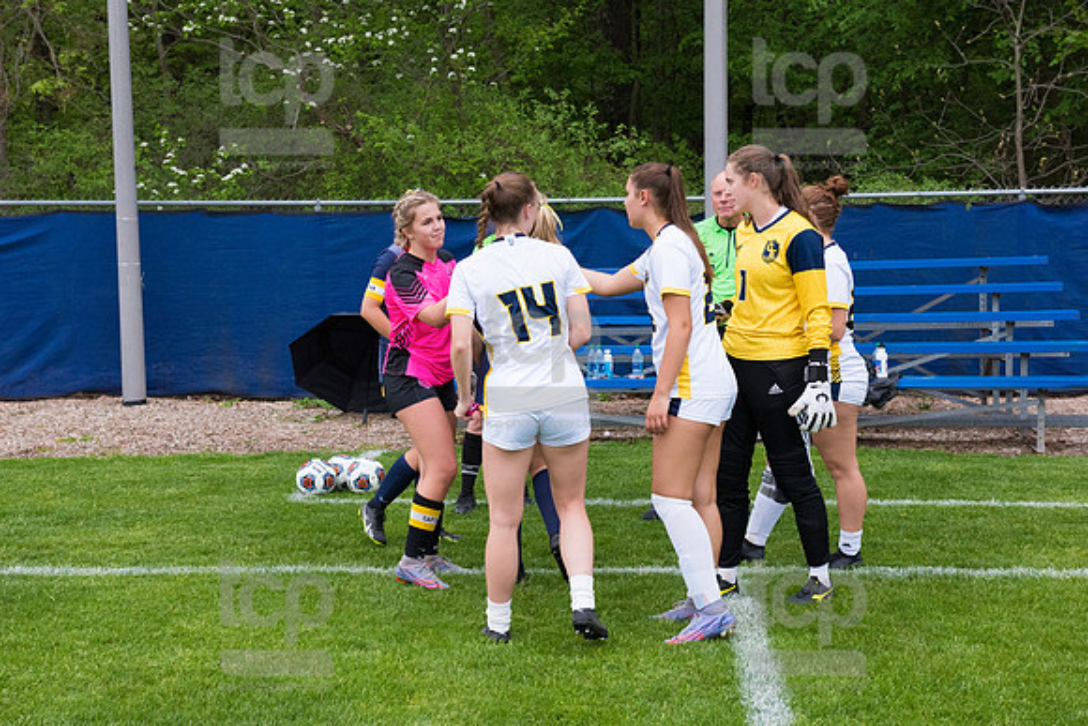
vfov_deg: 23.4
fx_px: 1753
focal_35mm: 58
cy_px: 363
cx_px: 544
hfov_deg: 34.5
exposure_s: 1/640
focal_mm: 58
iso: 1600
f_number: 7.1
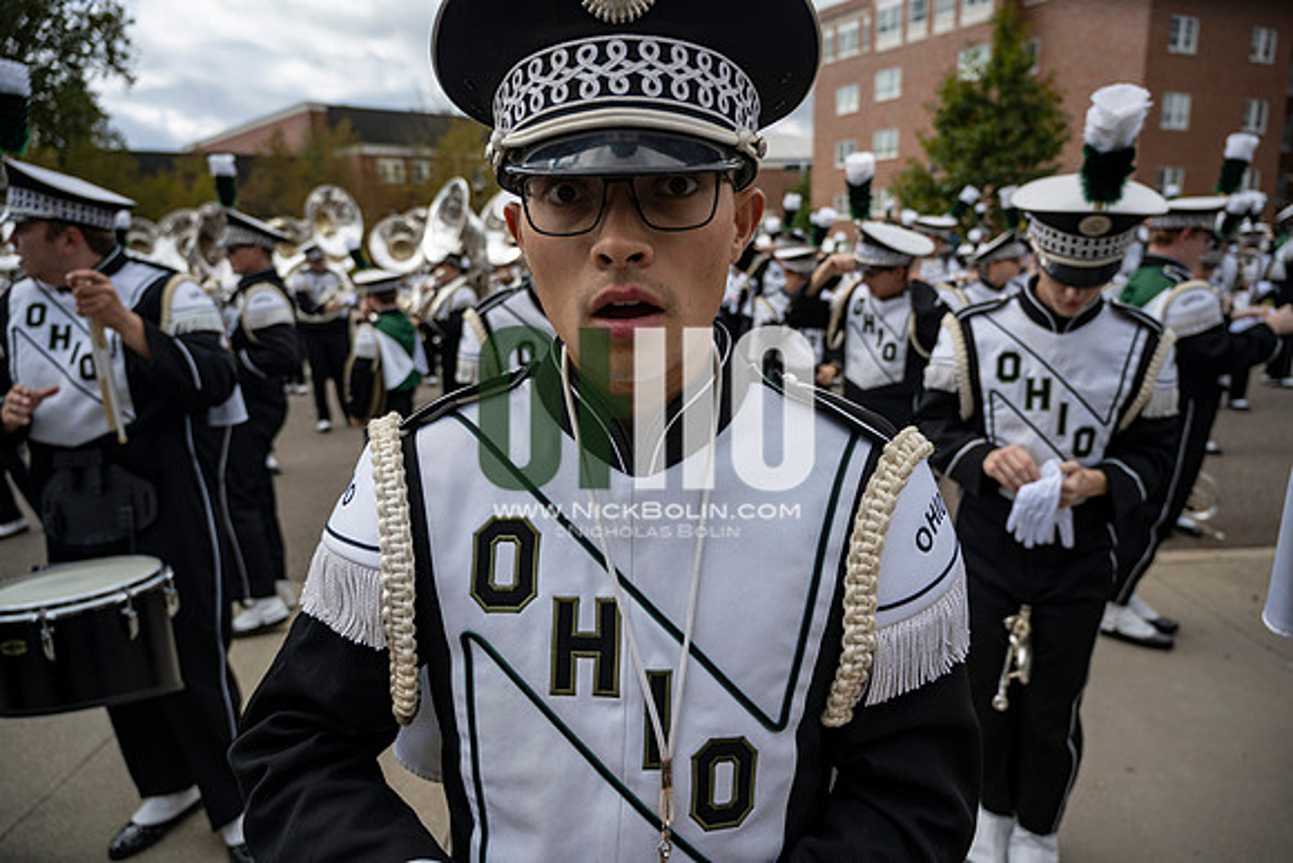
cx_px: 646
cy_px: 432
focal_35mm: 24
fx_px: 862
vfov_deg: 53.2
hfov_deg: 73.7
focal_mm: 24
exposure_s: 1/1000
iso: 100
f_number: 4
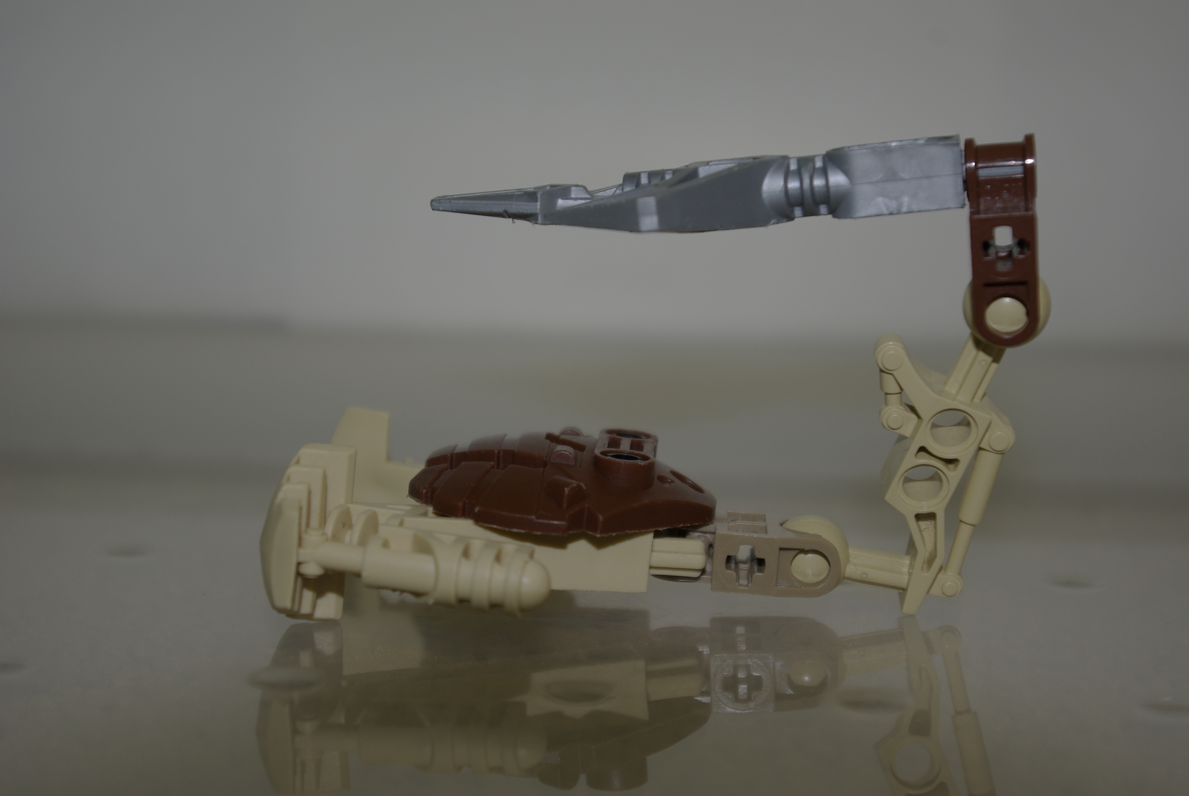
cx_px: 594
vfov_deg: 21.1
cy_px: 398
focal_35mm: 64
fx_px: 2133
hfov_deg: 31.2
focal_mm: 43
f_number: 4.5
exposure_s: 1/60
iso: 100
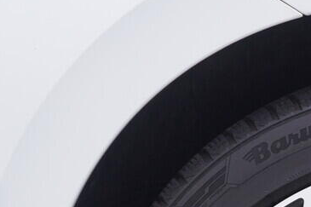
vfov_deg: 9.3
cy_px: 358
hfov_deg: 13.8
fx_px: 1226
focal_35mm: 142
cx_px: 421
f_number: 3.5
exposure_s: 1/60
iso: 125
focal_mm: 24
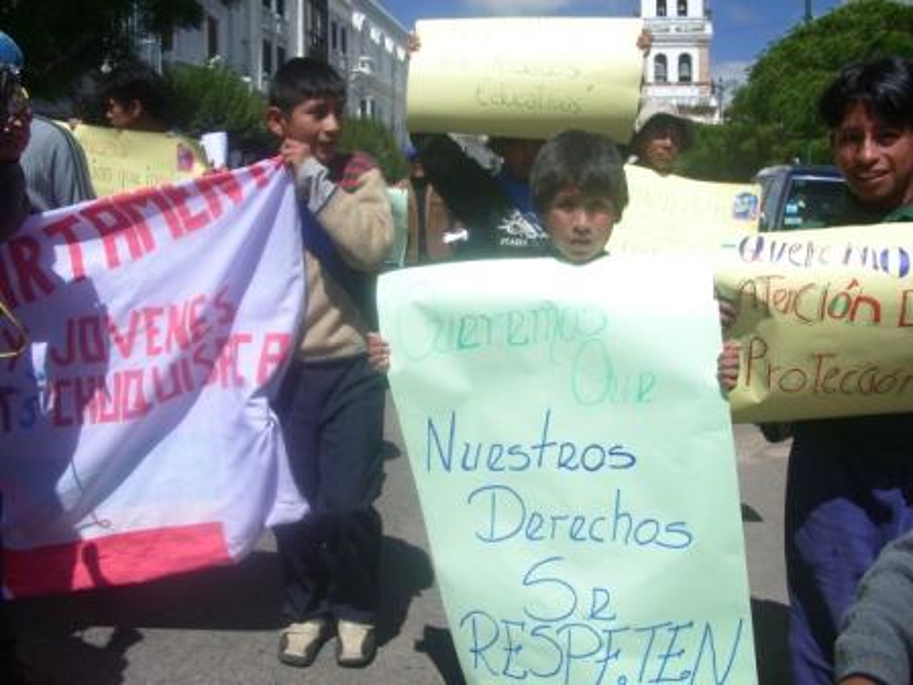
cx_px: 456
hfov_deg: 52.6
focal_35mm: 35
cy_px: 342
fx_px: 923
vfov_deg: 40.7
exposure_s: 1/1000
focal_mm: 5.8
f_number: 4.3
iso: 80
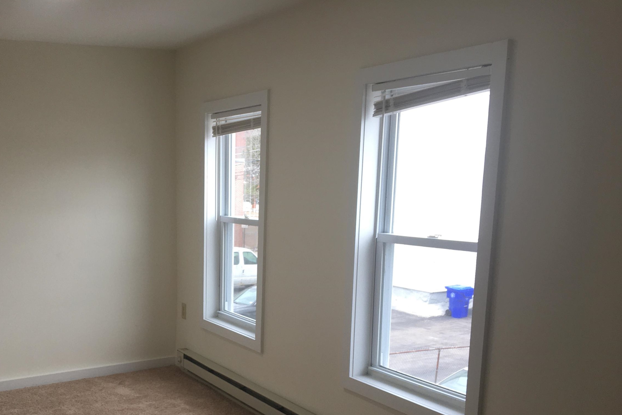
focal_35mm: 41
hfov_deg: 46.6
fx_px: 708
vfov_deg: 32.0
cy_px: 315
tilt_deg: -11.7
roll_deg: -0.1
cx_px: 206
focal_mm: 4.15
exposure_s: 1/60
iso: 32
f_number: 2.2
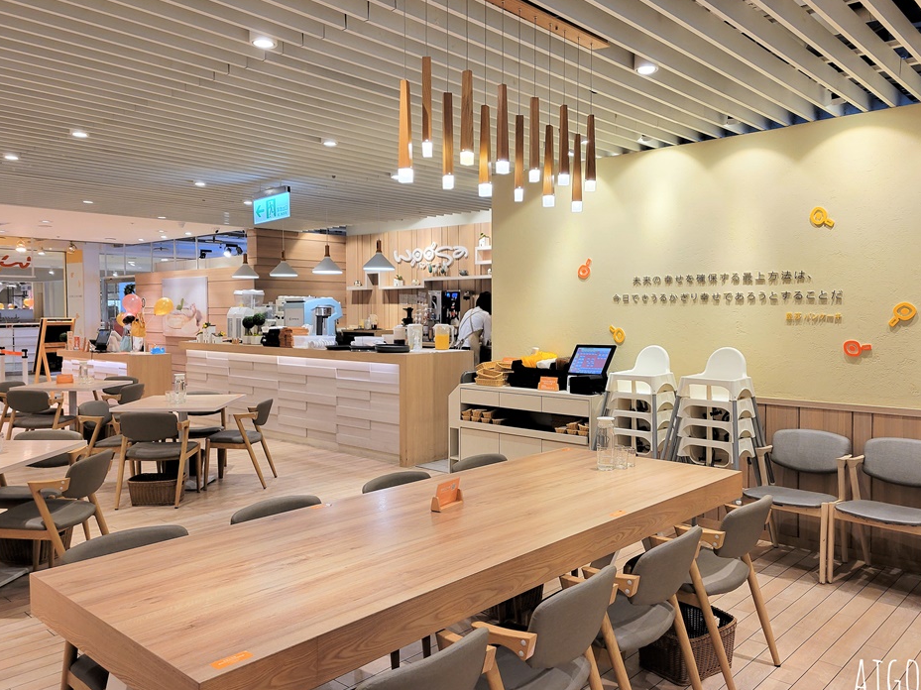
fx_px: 745
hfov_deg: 63.5
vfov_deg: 49.7
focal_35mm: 28
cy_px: 341
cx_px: 471
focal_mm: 5.4
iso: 125
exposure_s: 1/119
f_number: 1.8
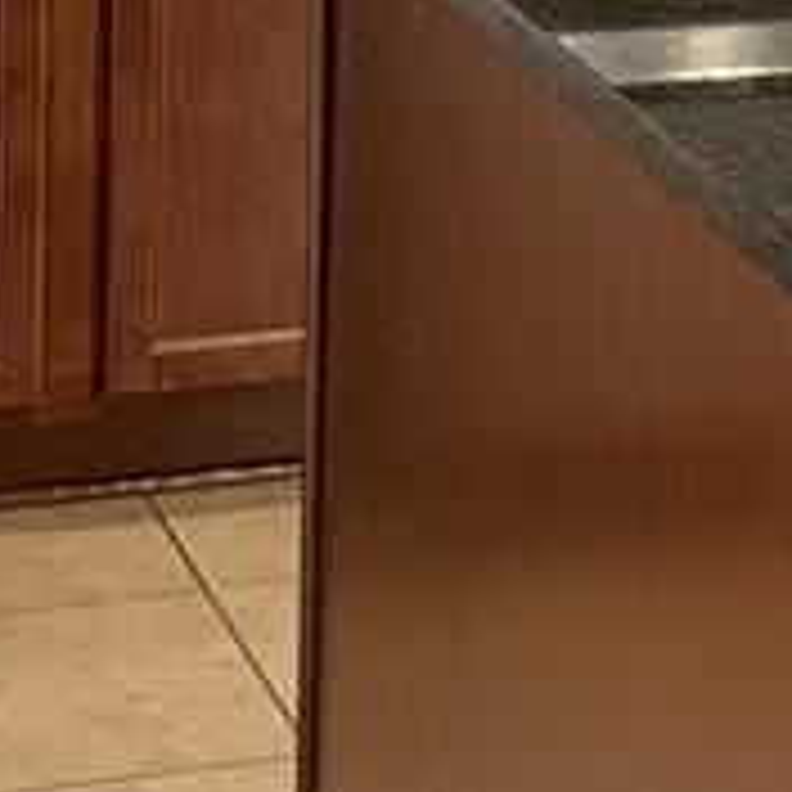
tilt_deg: -3.0
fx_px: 4996
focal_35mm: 193
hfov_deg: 8.7
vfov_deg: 8.6
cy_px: -724
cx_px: 1386
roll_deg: -0.6
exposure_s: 1/60
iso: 640
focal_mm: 6.76
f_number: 1.78
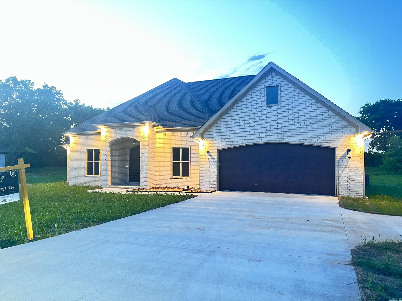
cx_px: 201
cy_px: 150
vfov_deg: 53.1
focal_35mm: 26
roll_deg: -0.2
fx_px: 302
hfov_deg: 67.3
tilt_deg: +0.4
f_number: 1.5
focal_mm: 5.7
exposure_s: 1/30
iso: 1000
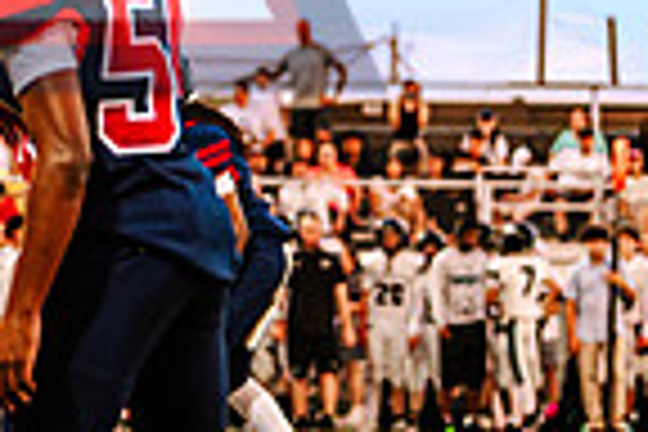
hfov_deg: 5.6
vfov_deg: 3.8
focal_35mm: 363
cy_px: 272
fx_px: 6533
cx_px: -603
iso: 3200
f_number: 2.8
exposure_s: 1/1000
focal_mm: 90
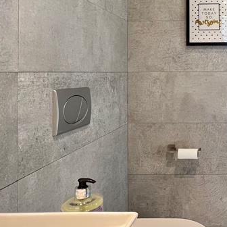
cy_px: 70
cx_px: 222
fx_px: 260
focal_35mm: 35
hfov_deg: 41.6
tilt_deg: +0.5
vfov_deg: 46.3
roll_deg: +0.4
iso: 200
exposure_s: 1/60
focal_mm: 1.57
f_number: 1.8
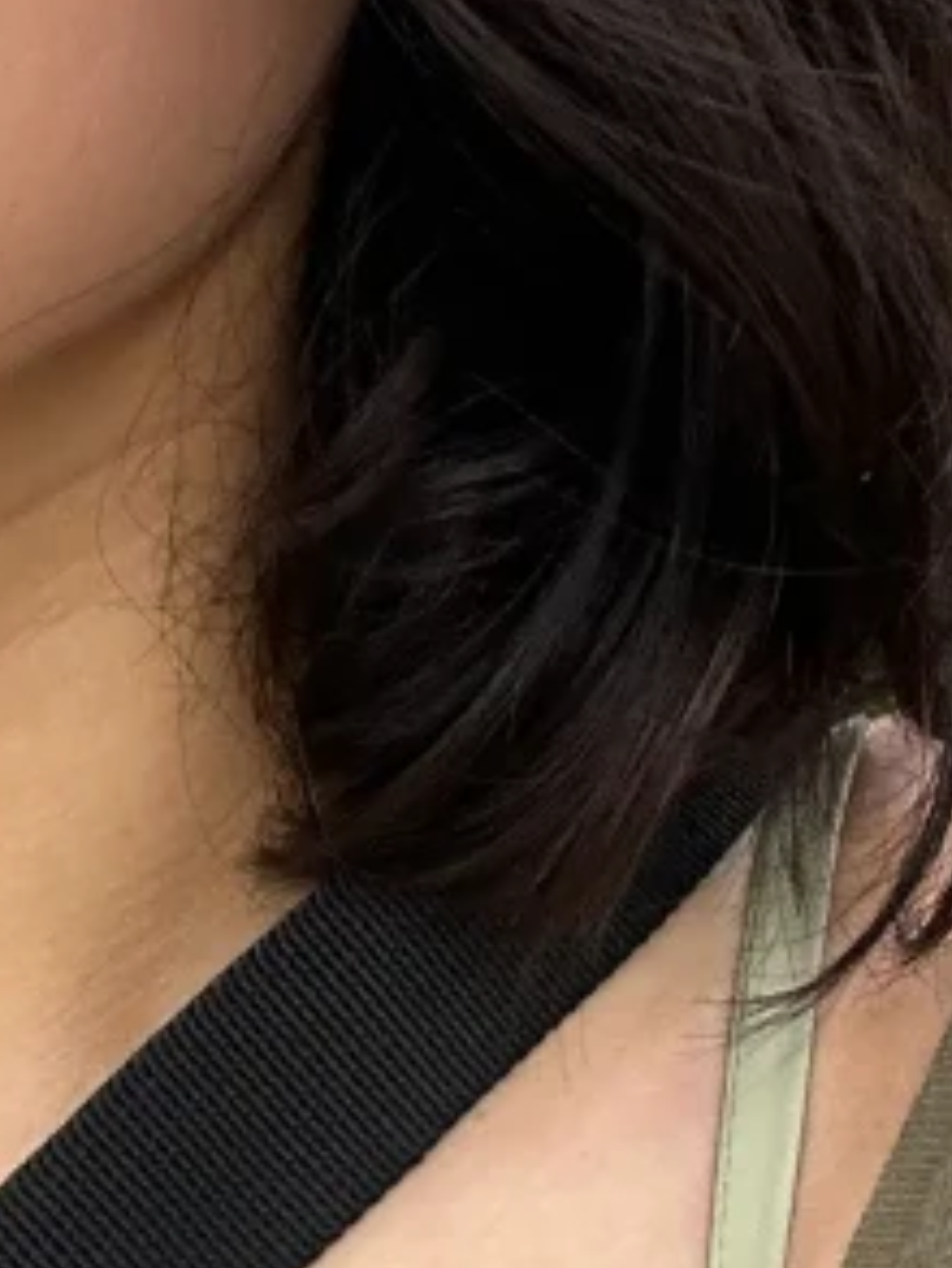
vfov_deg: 17.1
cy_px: 1186
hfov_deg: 12.7
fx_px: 4141
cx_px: -307
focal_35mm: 113
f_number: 1.9
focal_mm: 2.69
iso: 32
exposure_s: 1/121
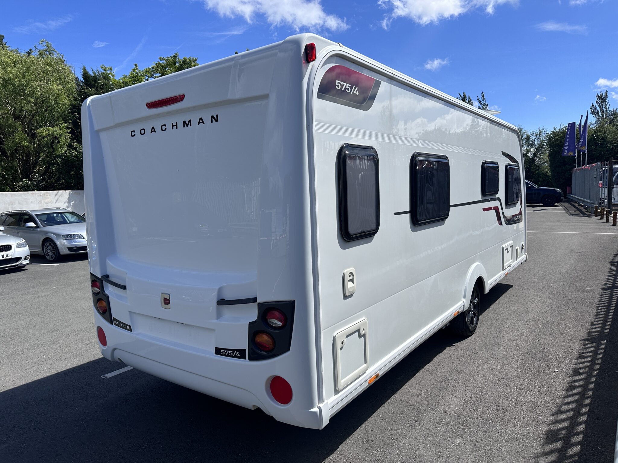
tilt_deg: -7.5
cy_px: 232
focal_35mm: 24
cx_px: 309
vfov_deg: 56.8
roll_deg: +2.4
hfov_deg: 71.6
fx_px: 428
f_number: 1.78
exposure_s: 1/6211
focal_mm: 6.86
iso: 80
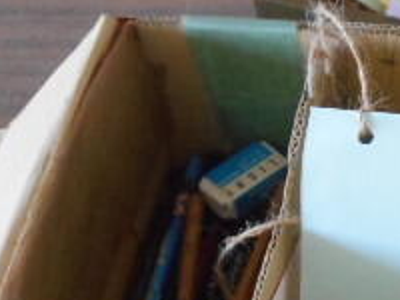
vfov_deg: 13.6
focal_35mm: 109
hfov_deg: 17.6
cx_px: 410
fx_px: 1260
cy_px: 170
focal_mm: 5.8
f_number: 3.6
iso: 800
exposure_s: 1/80
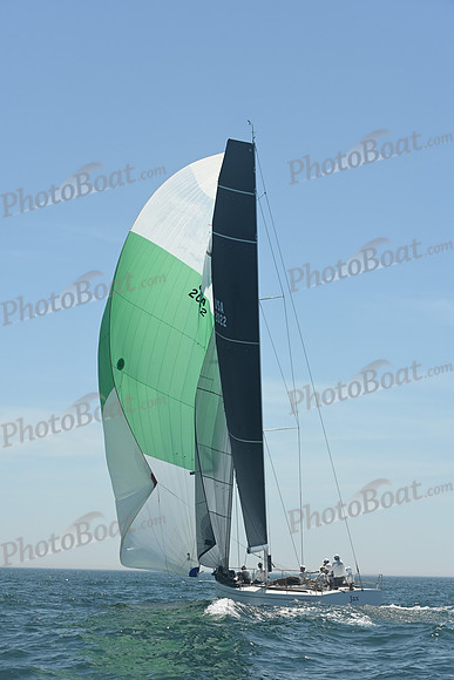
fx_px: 1323
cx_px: 227
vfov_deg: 28.8
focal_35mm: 70
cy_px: 340
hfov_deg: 19.5
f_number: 8
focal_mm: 70
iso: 320
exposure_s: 1/1000
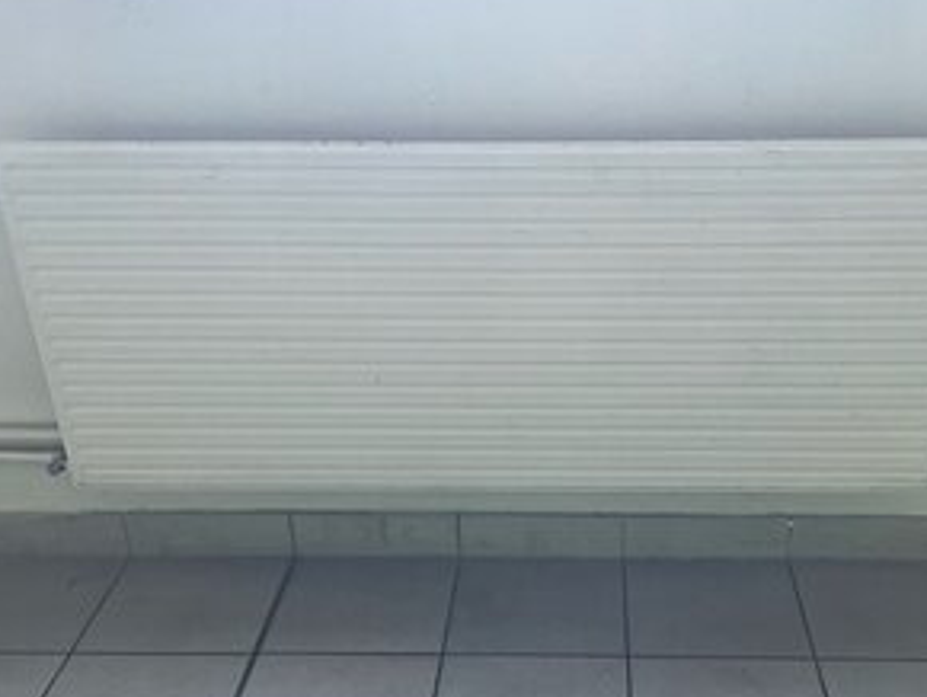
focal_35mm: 40
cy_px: 380
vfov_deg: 36.0
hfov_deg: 46.5
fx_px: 1072
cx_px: 563
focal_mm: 3
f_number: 1.8
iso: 100
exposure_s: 1/60
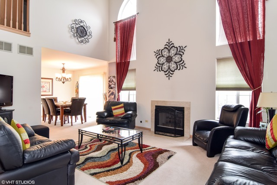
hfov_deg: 90.0
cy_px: 92
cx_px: 138
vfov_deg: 67.4
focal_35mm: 18
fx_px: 139
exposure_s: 1/4
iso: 200
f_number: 8
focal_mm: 12
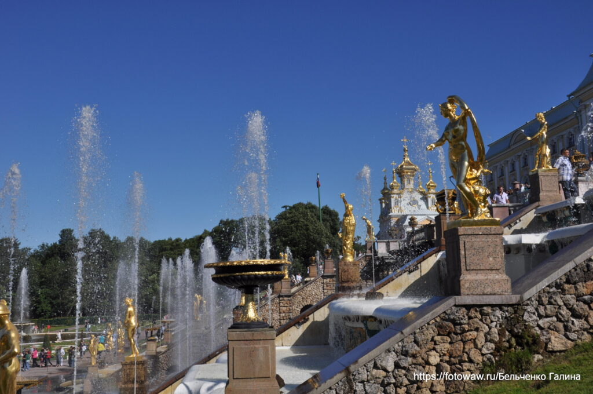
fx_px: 617
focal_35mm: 38
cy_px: 197
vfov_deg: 35.4
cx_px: 296
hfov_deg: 51.3
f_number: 13
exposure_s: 1/640
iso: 200
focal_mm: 25
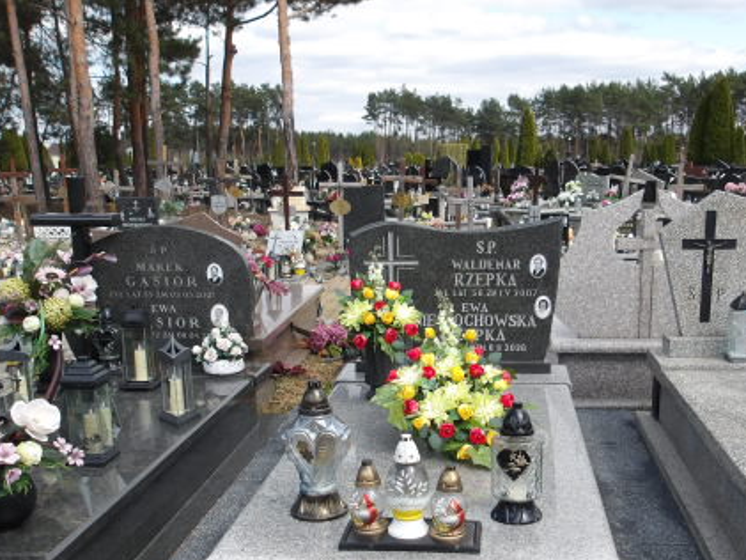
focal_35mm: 41
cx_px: 432
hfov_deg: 45.6
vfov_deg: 34.5
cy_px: 409
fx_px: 884
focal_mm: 4.9
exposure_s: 1/683
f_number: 3
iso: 100
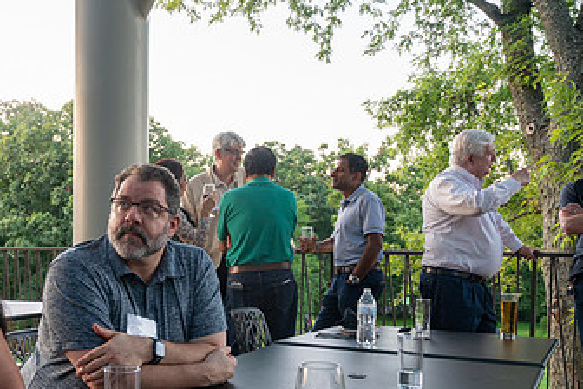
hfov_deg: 43.3
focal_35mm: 44
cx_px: 159
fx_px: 712
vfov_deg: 30.2
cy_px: 268
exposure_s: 1/60
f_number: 5
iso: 400
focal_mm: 24
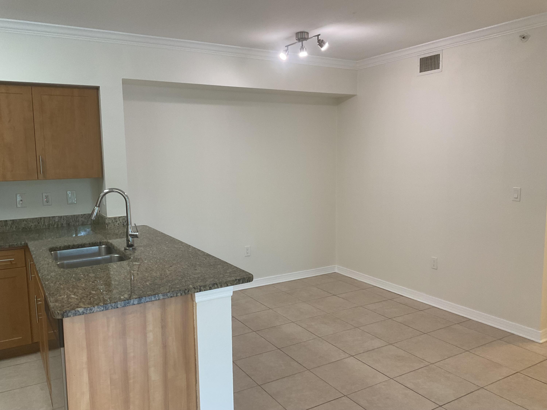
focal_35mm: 29
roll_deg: +1.2
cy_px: 205
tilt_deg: -7.7
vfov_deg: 48.2
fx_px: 458
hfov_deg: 61.7
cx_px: 274
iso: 64
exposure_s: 1/60
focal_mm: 3
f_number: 1.8
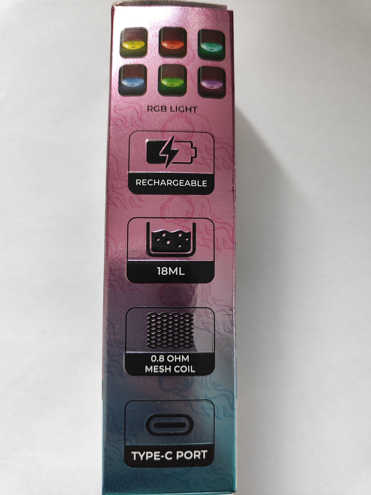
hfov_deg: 58.9
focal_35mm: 23
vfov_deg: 73.9
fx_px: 329
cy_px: 248
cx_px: 186
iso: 387
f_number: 1.88
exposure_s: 1/100
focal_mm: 5.59
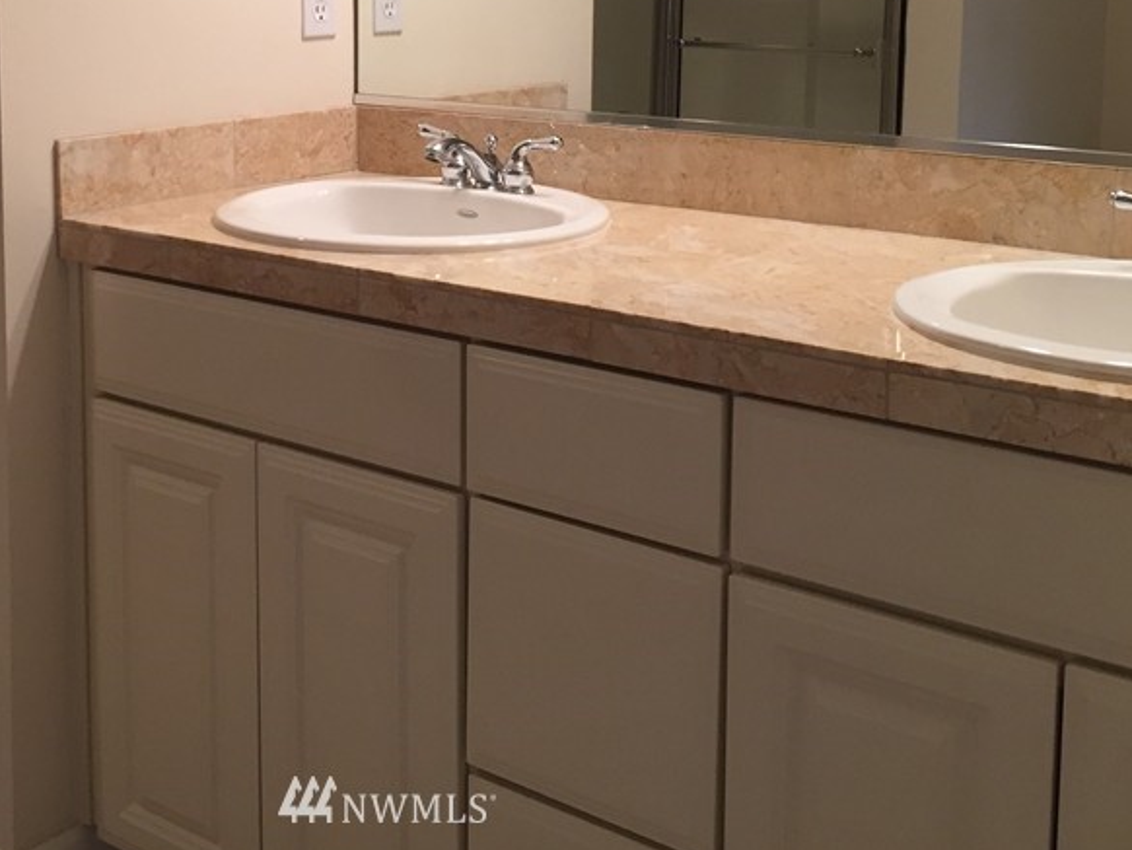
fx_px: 1668
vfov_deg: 27.8
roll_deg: +0.0
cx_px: 387
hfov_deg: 37.1
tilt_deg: -6.5
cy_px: 126
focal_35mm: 51
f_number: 2.2
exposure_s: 1/30
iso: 64
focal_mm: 4.15
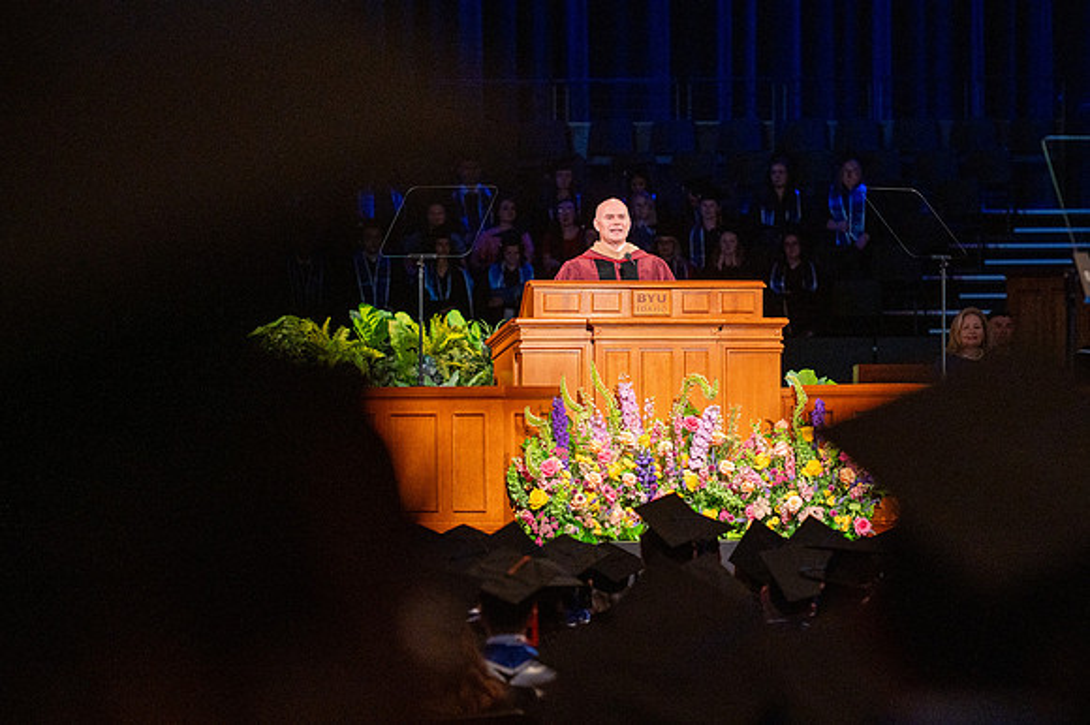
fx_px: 4739
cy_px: 369
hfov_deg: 13.1
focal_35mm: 157
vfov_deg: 8.8
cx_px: 591
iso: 1600
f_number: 2.8
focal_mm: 140
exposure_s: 1/250
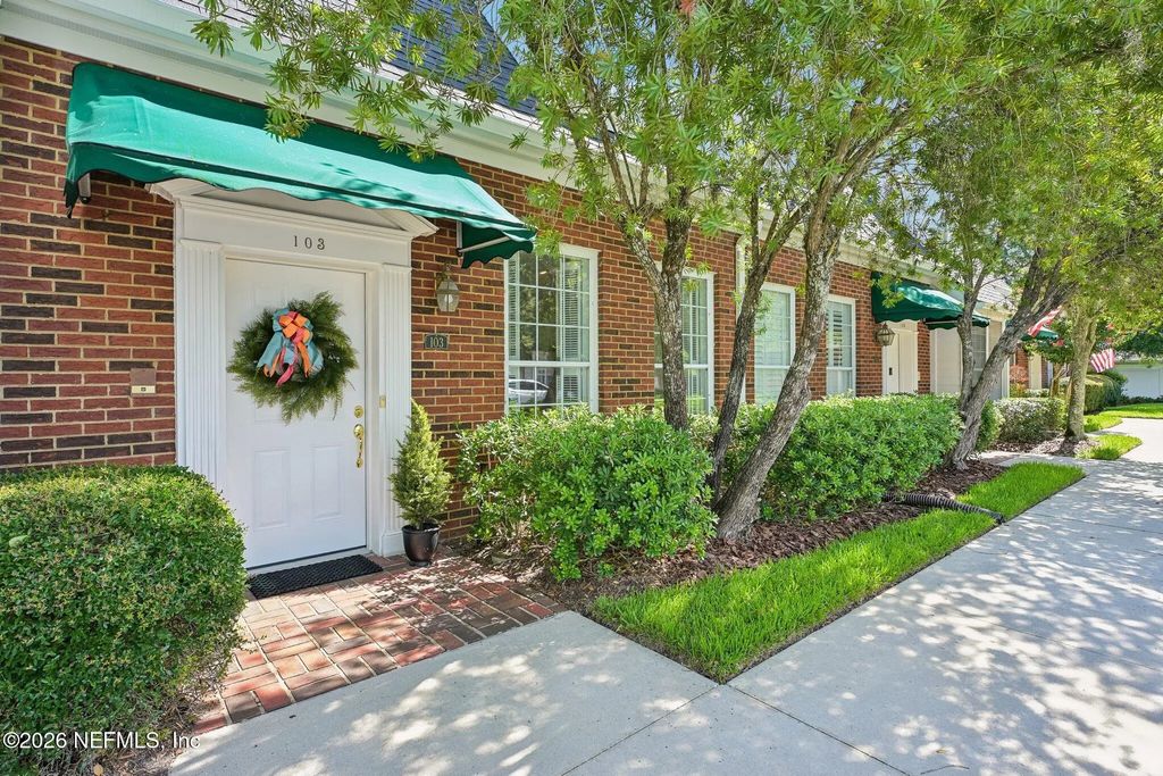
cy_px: 388
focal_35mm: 18
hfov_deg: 91.6
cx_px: 582
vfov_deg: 68.9
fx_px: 565
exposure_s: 1/30
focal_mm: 17.5
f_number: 8
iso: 100
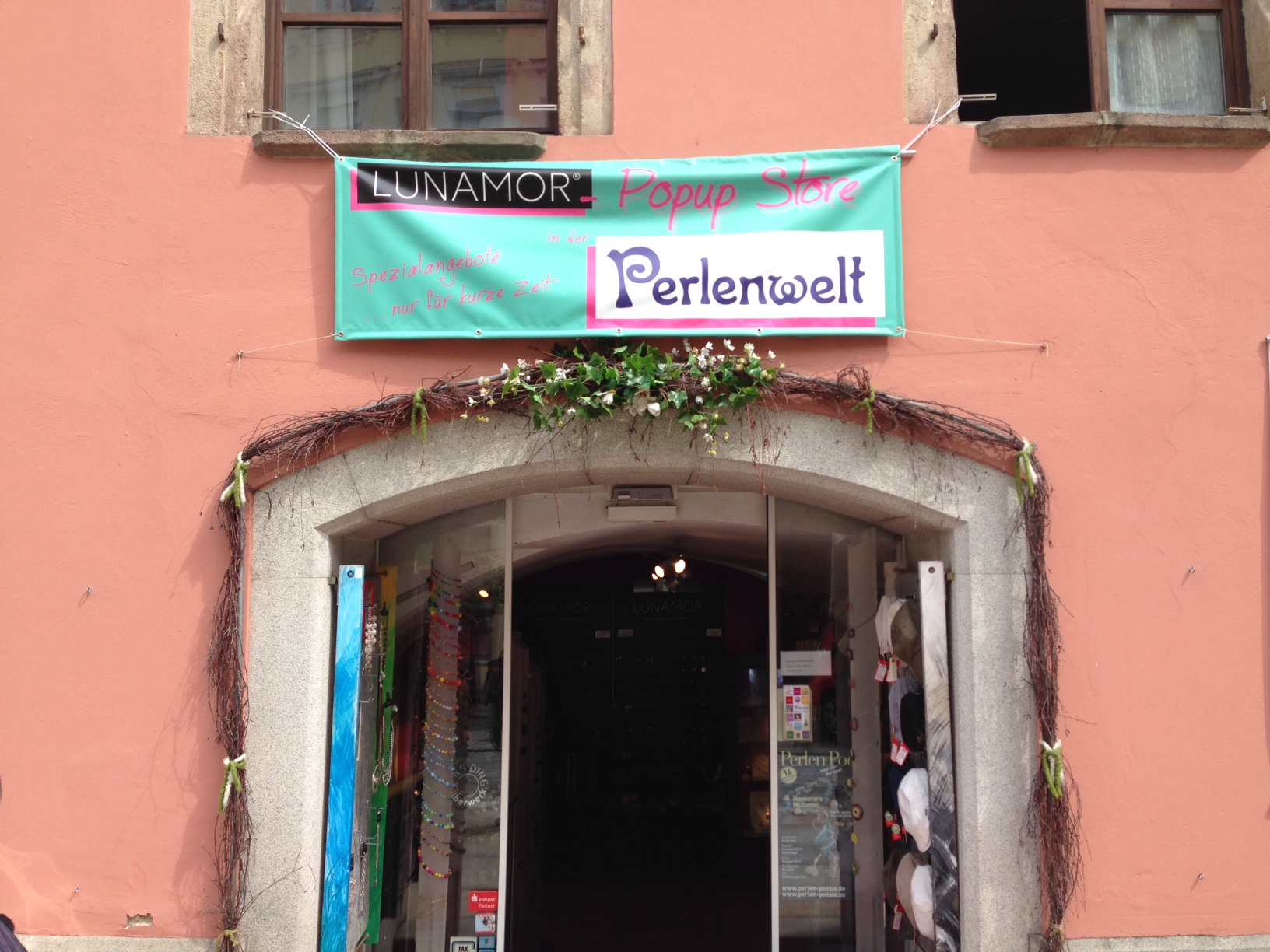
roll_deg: +1.1
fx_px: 1211
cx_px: 635
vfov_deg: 42.9
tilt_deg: +5.9
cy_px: 476
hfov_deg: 55.4
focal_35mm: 33
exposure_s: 1/583
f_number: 2.4
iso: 50
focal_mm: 4.12
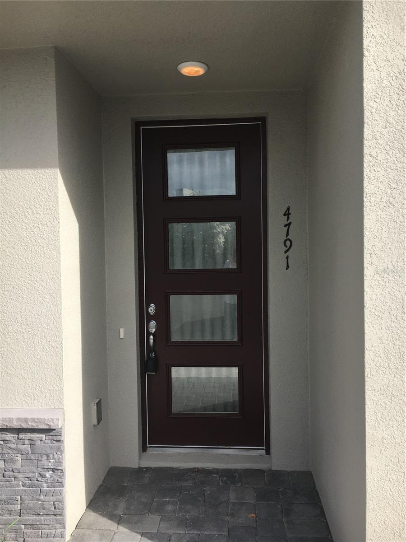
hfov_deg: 48.2
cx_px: 203
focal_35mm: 29
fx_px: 454
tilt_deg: -2.3
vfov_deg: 61.7
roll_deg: +0.0
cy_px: 271
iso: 25
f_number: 2.2
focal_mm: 4.15
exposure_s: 1/1221
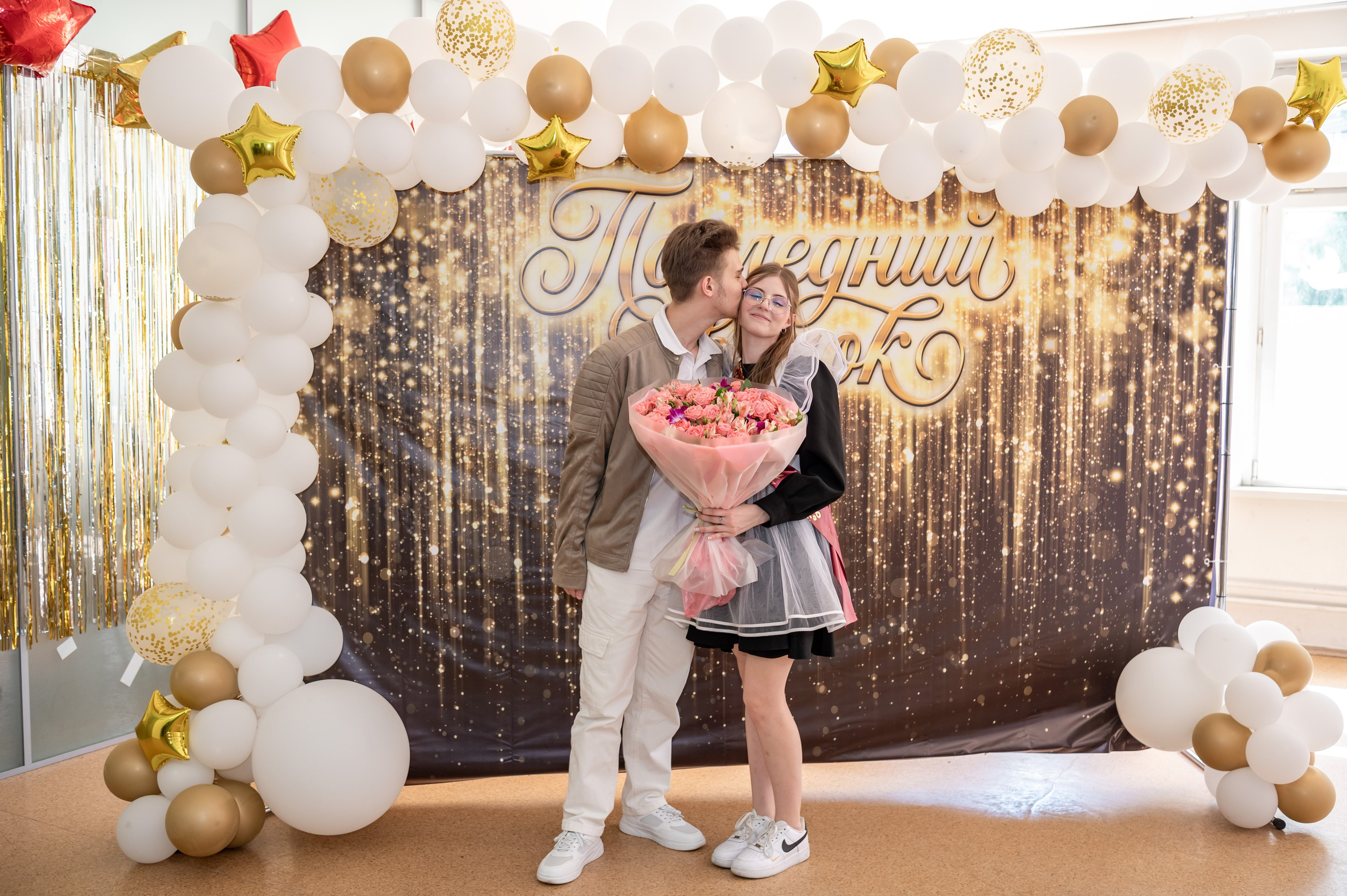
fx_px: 1316
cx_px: 676
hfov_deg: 54.2
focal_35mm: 35
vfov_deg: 37.6
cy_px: 448
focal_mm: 35
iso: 400
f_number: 2.8
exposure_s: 1/200
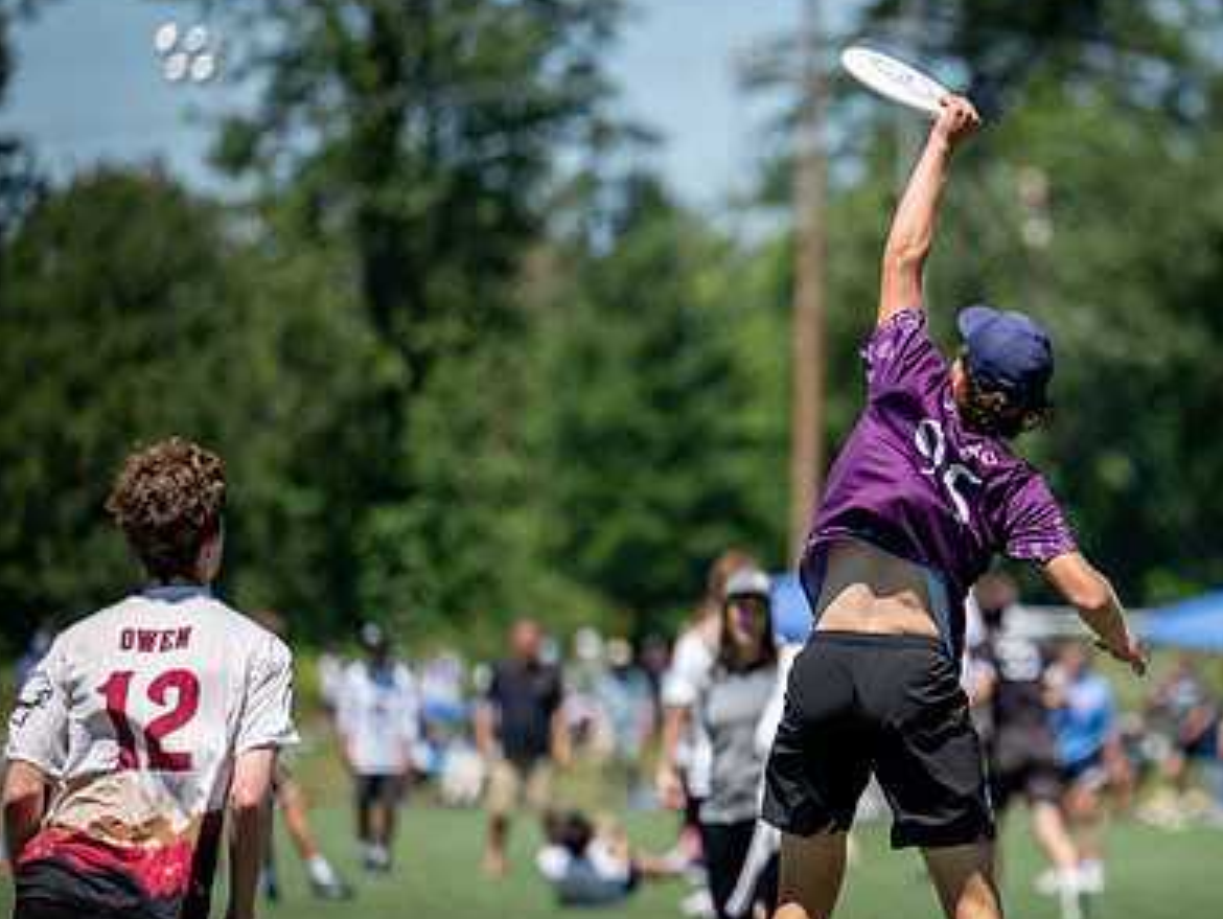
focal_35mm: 380
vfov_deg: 3.9
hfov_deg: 5.2
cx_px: 967
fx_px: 13434
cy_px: 550
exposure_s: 1/2500
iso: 64
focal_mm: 200
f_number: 2.8
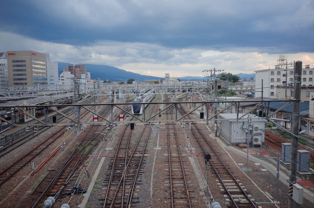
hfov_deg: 65.6
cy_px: 104
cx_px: 157
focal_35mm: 28
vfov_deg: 46.2
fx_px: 244
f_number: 4.5
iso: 400
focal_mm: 18.3
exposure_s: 1/160
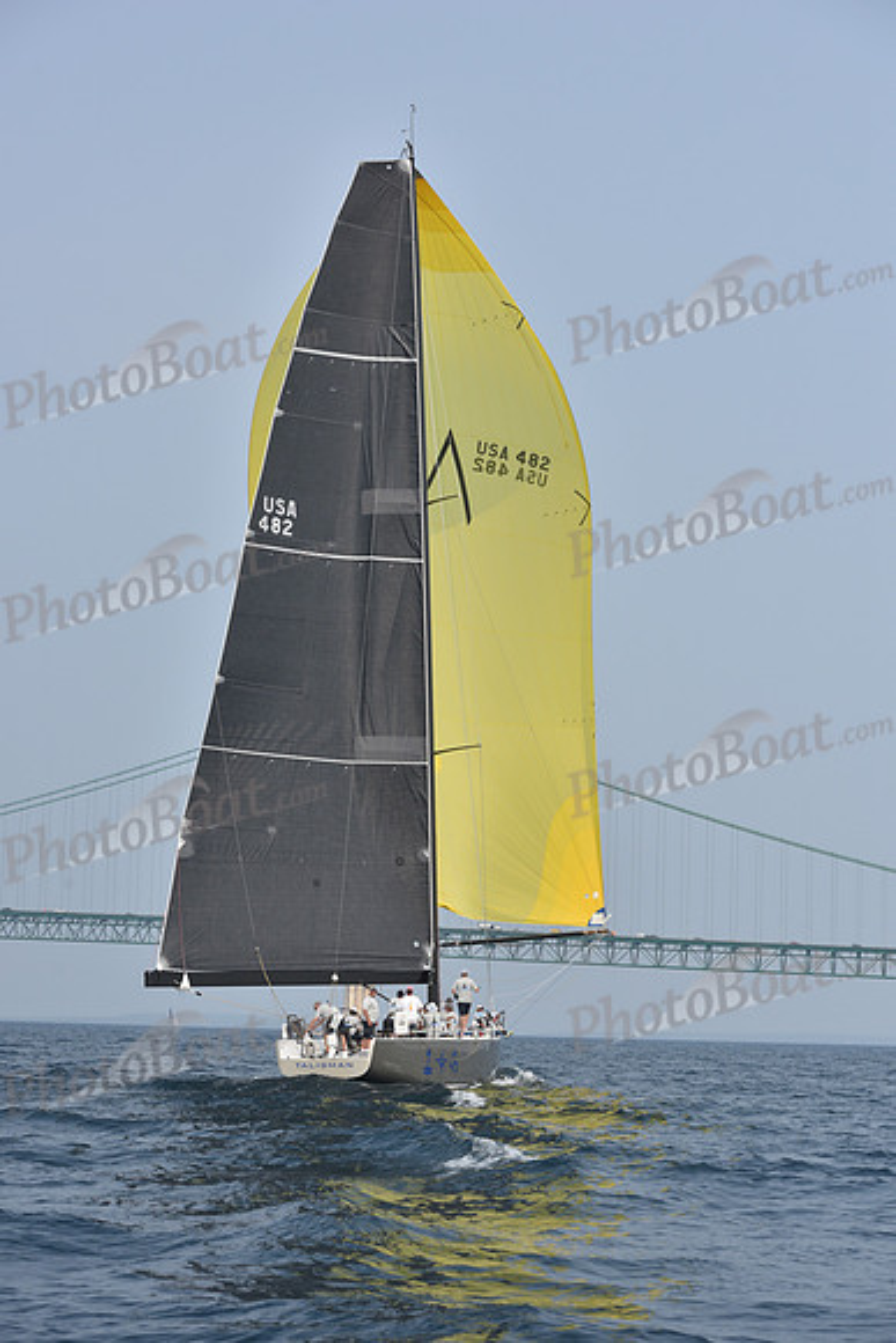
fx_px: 2612
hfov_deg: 19.5
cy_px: 672
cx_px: 448
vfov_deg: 28.8
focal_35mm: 70
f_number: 7.1
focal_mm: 70
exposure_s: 1/1250
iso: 250
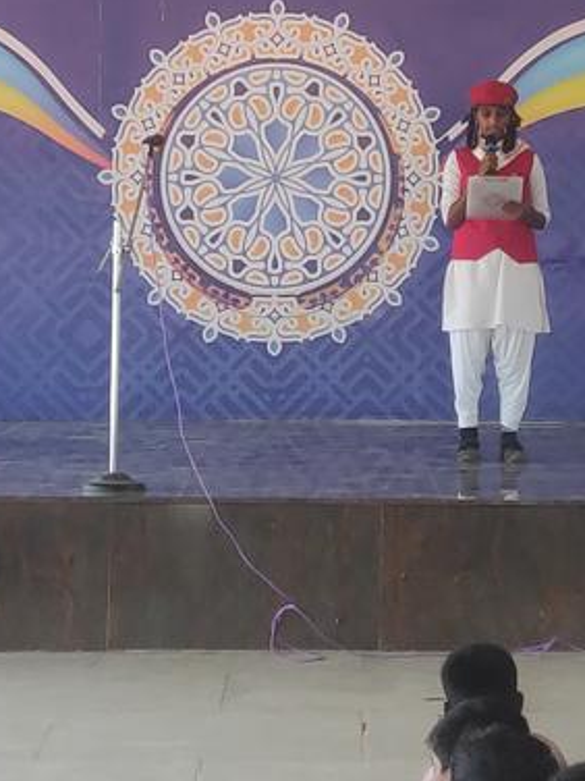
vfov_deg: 37.4
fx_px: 1149
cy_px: 320
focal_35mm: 51
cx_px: 438
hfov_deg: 28.2
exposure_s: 1/100
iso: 320
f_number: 1.7
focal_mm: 4.25
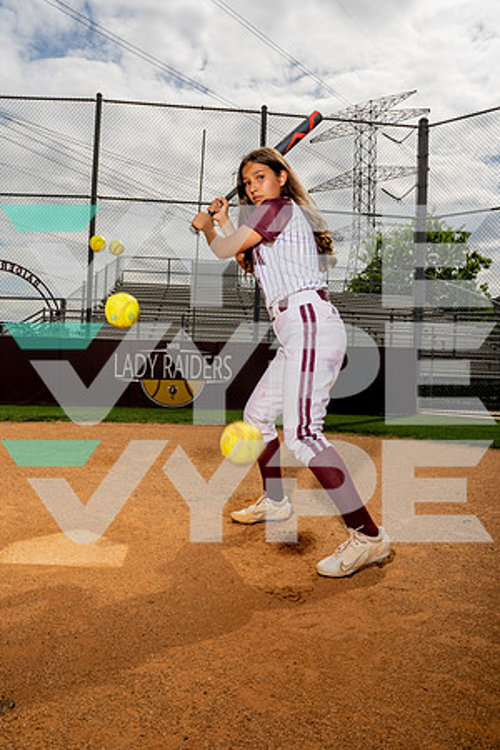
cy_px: 375
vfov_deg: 67.4
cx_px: 250
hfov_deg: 47.9
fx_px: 562
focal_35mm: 27
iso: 100
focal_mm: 27
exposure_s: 1/250
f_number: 16
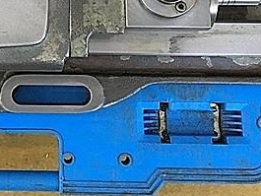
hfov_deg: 26.5
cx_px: 12
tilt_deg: -81.8
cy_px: -14
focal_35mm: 70
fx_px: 528
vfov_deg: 20.2
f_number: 2.2
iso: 200
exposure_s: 1/30
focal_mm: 4.15
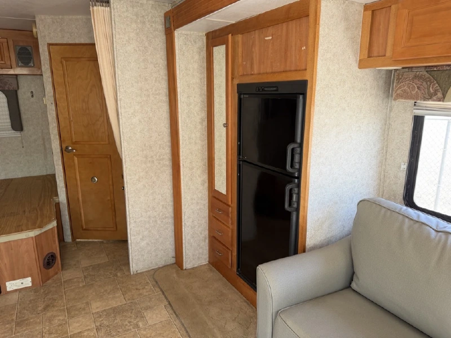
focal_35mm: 24
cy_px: 169
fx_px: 313
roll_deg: +0.0
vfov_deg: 56.8
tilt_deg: -11.7
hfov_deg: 71.6
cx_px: 226
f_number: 1.78
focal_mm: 6.76
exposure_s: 1/121
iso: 125
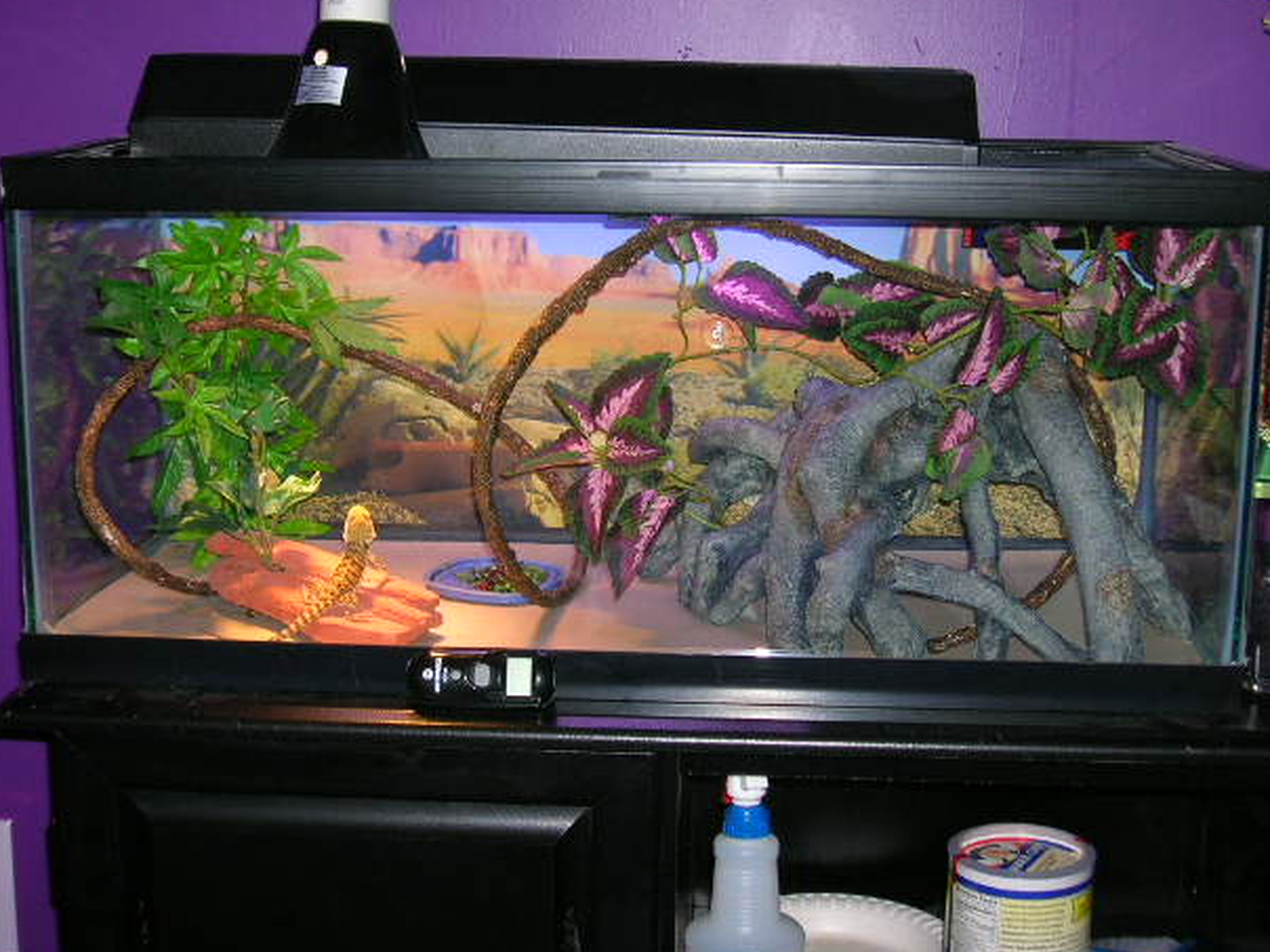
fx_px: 1944
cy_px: 456
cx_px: 641
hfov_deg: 36.2
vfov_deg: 27.5
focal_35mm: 53
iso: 65
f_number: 3.3
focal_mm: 8.4
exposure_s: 1/60.1
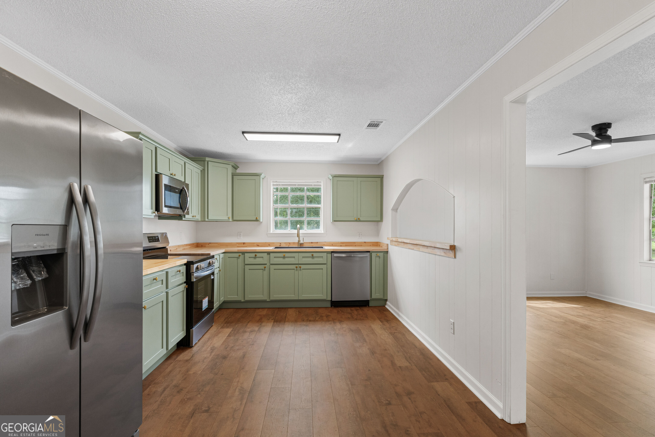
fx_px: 300
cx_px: 328
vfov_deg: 72.1
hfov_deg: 95.0
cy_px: 218
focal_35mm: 16
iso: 320
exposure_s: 1/6
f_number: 8
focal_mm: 11
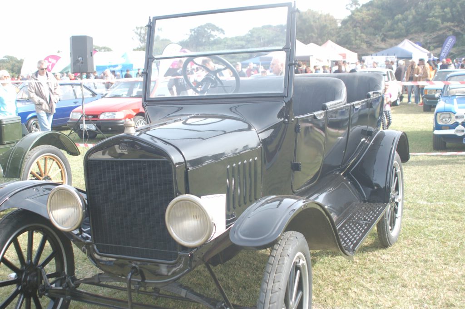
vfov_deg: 31.8
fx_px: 542
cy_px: 154
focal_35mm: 42
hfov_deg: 46.4
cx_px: 232
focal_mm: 28
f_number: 5.6
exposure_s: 1/250
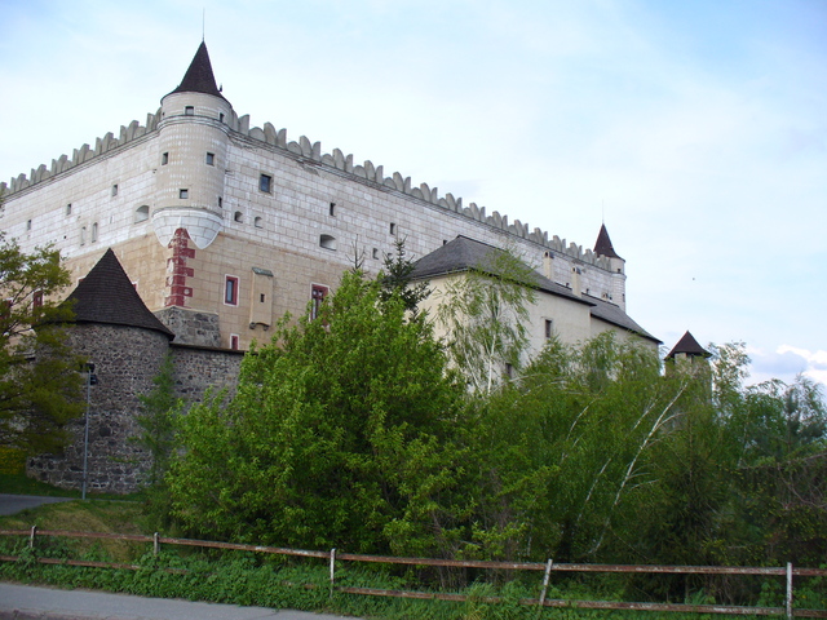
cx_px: 414
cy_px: 310
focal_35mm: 37
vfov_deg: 38.7
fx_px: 884
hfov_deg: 50.1
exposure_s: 1/125
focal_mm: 6.1
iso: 80
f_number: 5.6
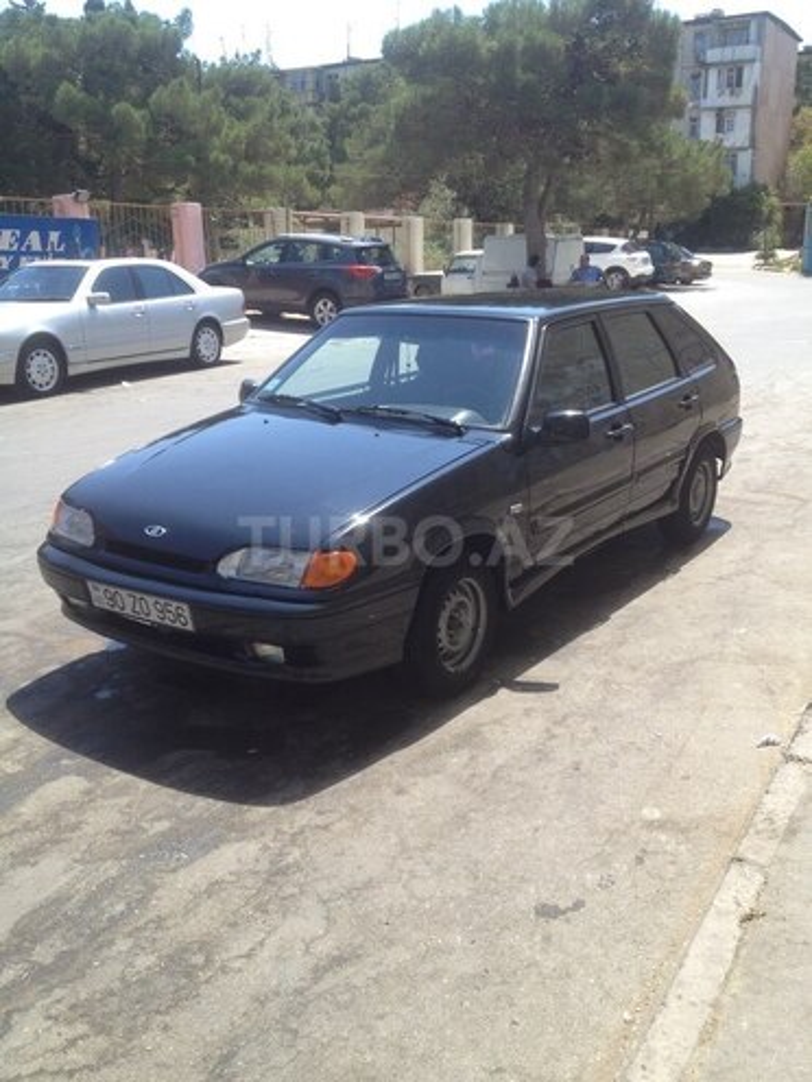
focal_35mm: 35
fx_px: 1095
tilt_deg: -19.4
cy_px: 541
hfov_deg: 40.7
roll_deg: +0.7
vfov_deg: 52.6
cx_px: 406
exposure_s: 1/593
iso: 50
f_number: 2.4
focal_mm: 4.28
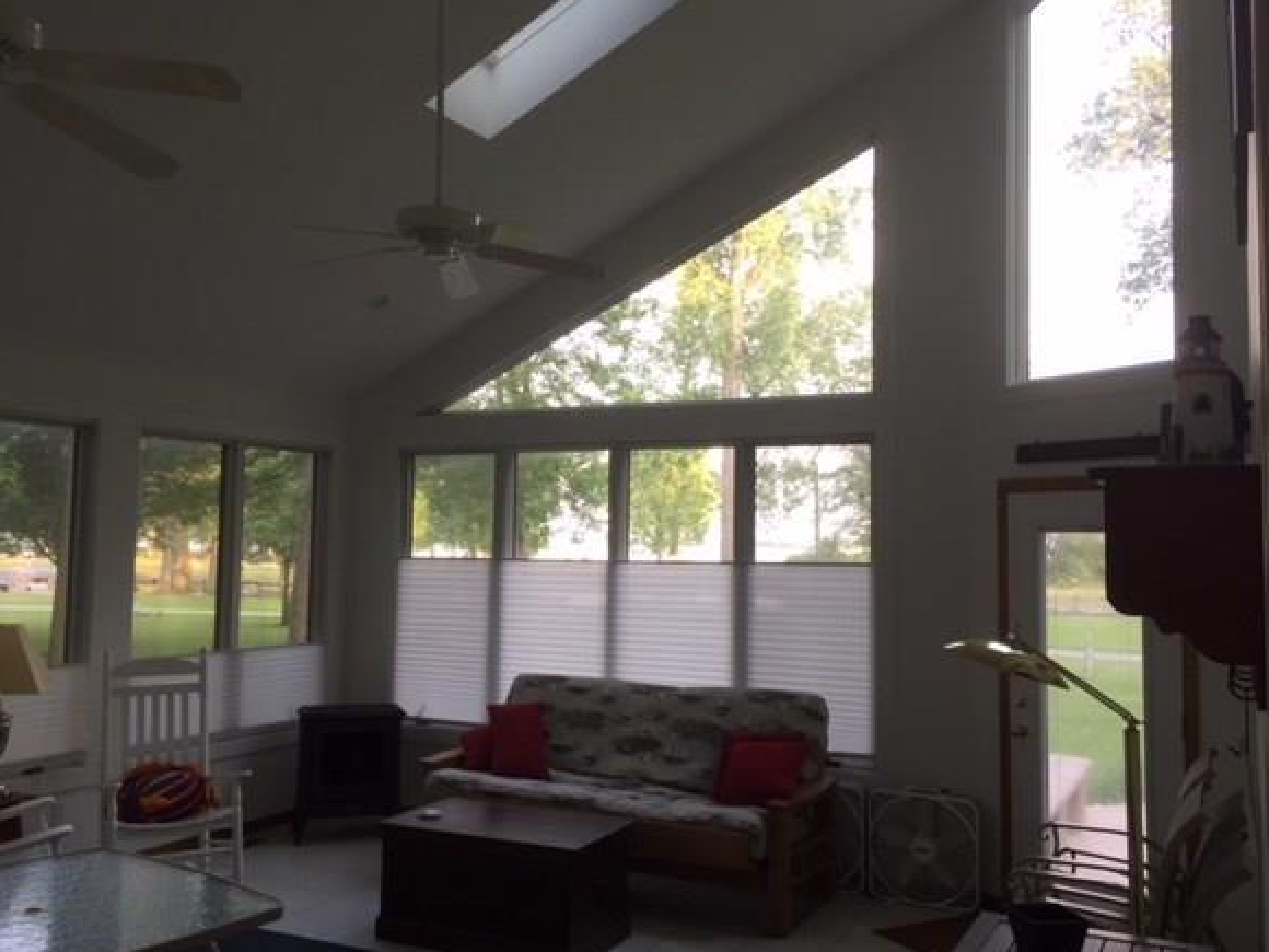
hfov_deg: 56.8
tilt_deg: +3.4
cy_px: 471
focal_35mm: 32
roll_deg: -2.2
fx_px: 1173
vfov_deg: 44.2
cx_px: 608
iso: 32
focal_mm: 4.15
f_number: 2.2
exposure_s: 1/40
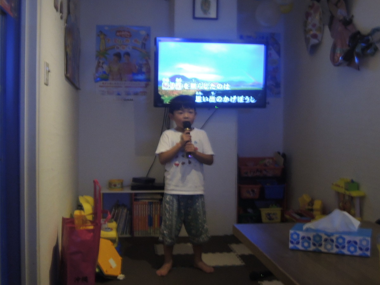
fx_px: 494
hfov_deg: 42.1
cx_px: 190
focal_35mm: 45
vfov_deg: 32.2
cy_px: 142
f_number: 2.8
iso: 800
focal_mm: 8.1
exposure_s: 1/6
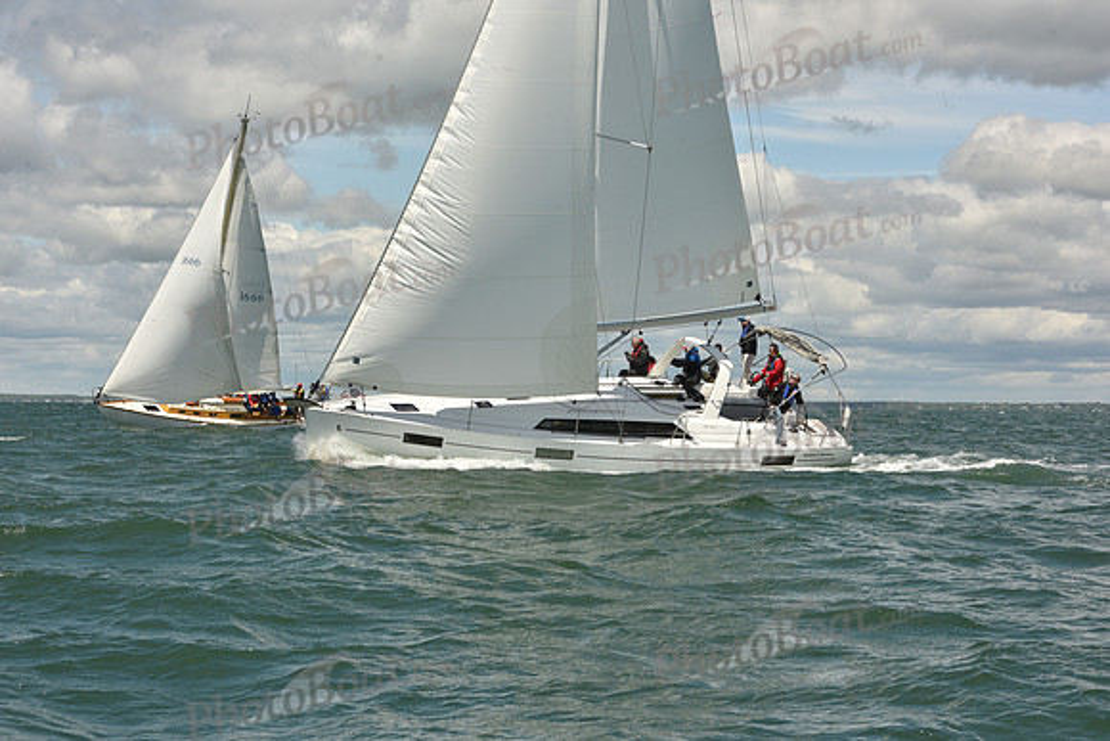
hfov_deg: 25.4
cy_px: 370
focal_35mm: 80
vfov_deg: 17.1
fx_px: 2467
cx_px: 555
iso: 320
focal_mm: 80
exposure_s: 1/800
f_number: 13
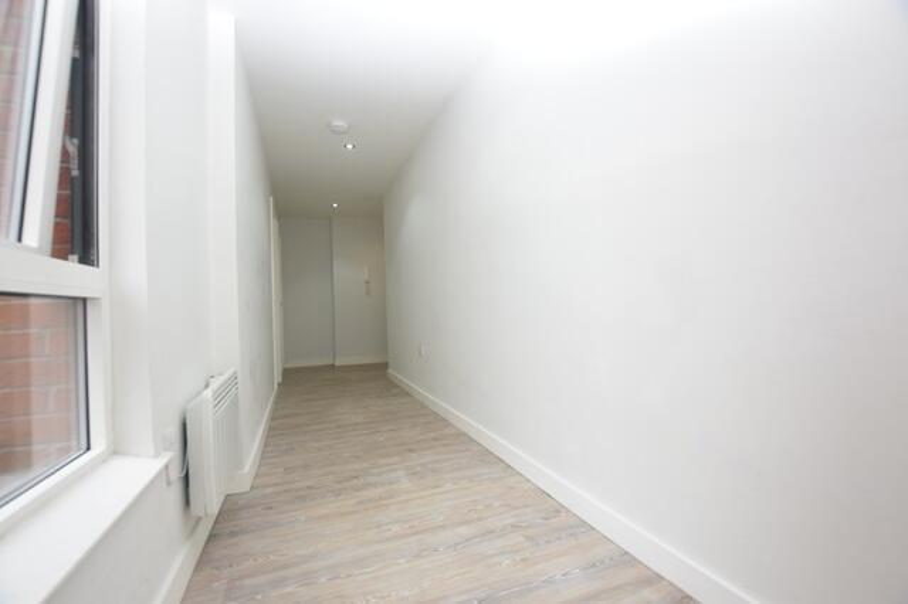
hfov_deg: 100.4
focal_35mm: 15
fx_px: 378
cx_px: 454
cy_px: 302
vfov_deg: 77.3
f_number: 5.6
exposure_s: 1/125
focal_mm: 10
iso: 640
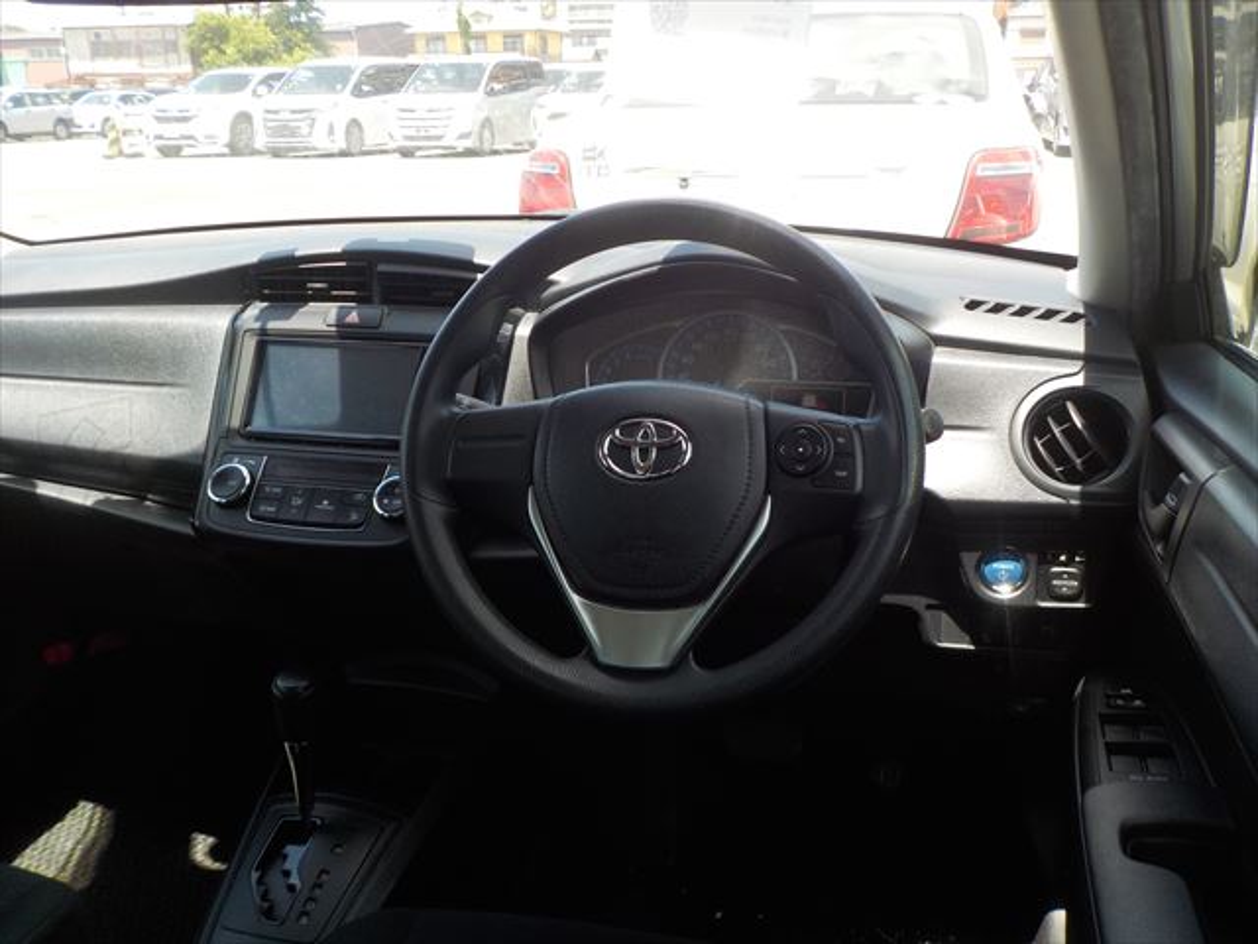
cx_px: 629
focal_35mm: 30
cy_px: 472
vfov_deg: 46.8
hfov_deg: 60.0
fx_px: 1090
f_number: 3.3
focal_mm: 4.1
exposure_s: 1/200
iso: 125
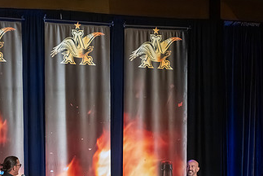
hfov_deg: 8.2
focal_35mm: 250
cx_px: 58
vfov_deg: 5.5
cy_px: 132
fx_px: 1828
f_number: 2.8
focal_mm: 135
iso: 8000
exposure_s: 1/400
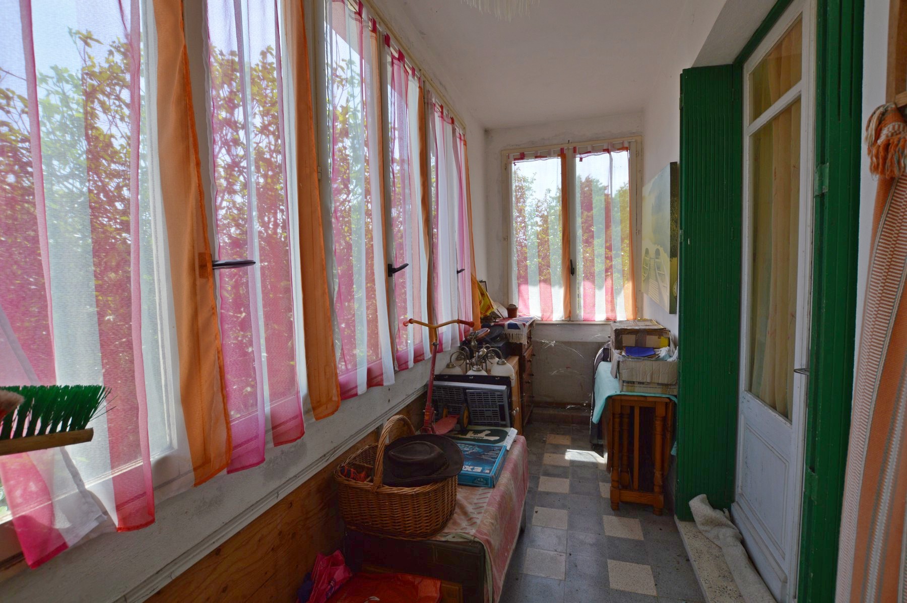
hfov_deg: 100.4
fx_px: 378
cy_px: 302
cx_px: 454
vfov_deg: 77.2
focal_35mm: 15
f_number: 5.6
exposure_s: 1/125
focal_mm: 10
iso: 125
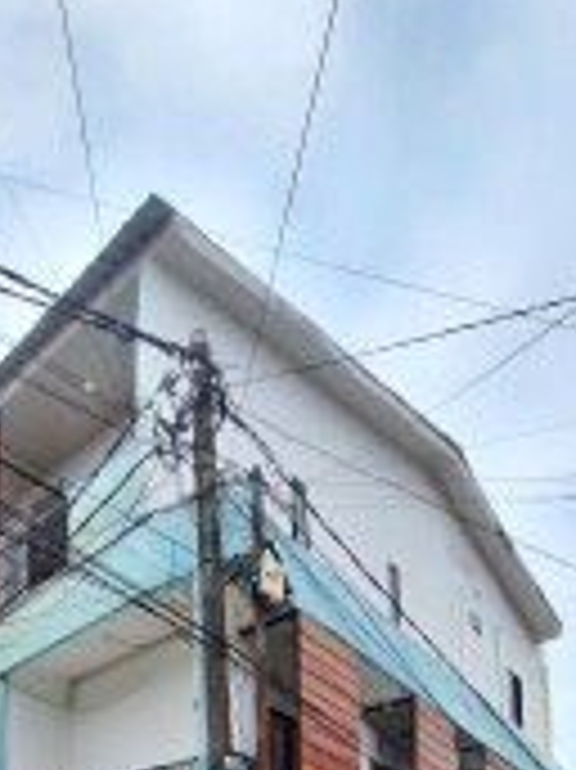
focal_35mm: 35
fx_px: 777
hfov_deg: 39.5
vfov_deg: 38.2
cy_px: 937
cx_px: 142
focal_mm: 1.74
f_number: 2.2
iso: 40
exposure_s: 1/1667
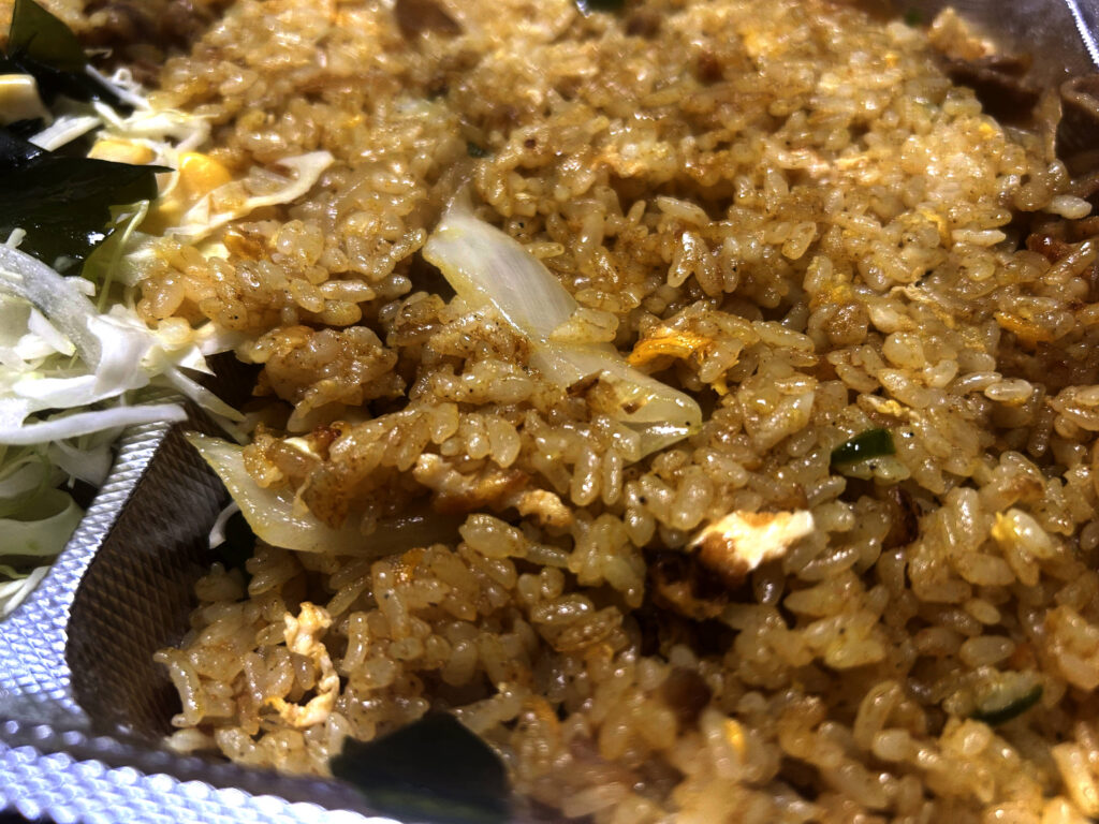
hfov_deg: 67.3
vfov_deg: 53.1
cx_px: 550
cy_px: 412
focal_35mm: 26
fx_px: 825
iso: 125
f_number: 1.5
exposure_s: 1/60
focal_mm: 5.7
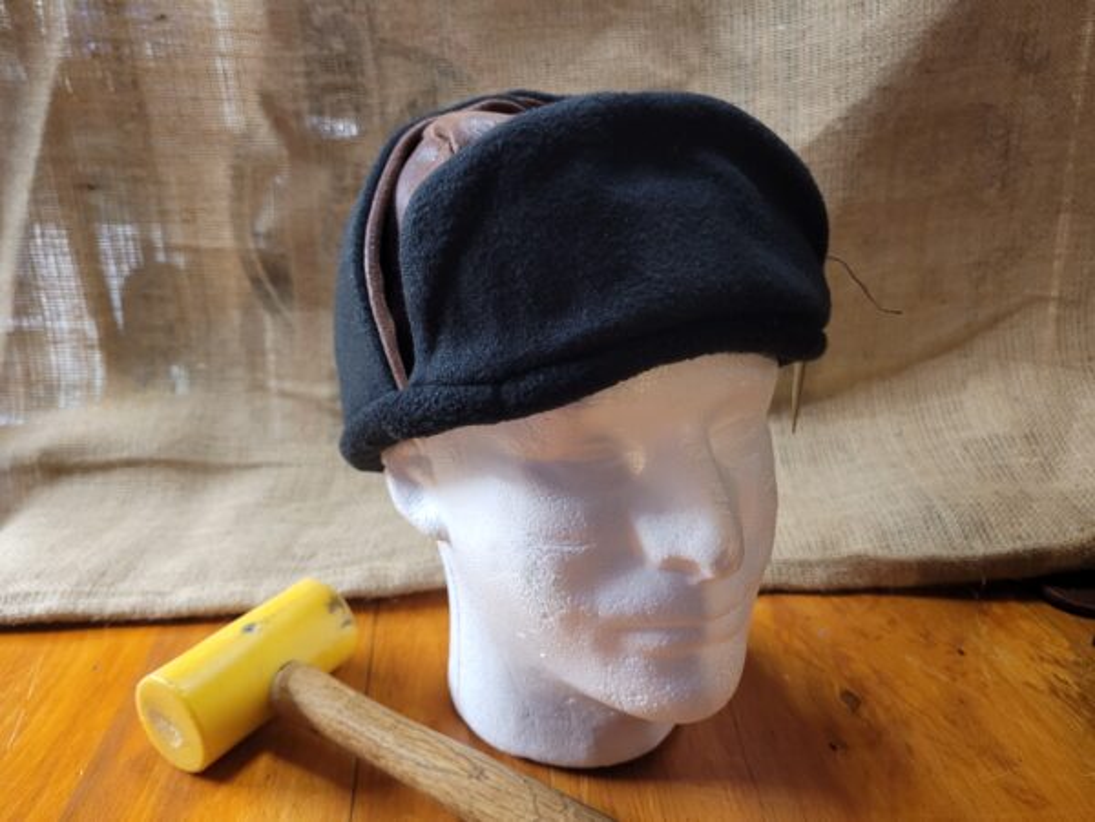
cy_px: 411
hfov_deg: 67.3
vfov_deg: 53.1
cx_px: 548
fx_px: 822
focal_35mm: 26
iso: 320
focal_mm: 5.4
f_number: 1.8
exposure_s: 1/40
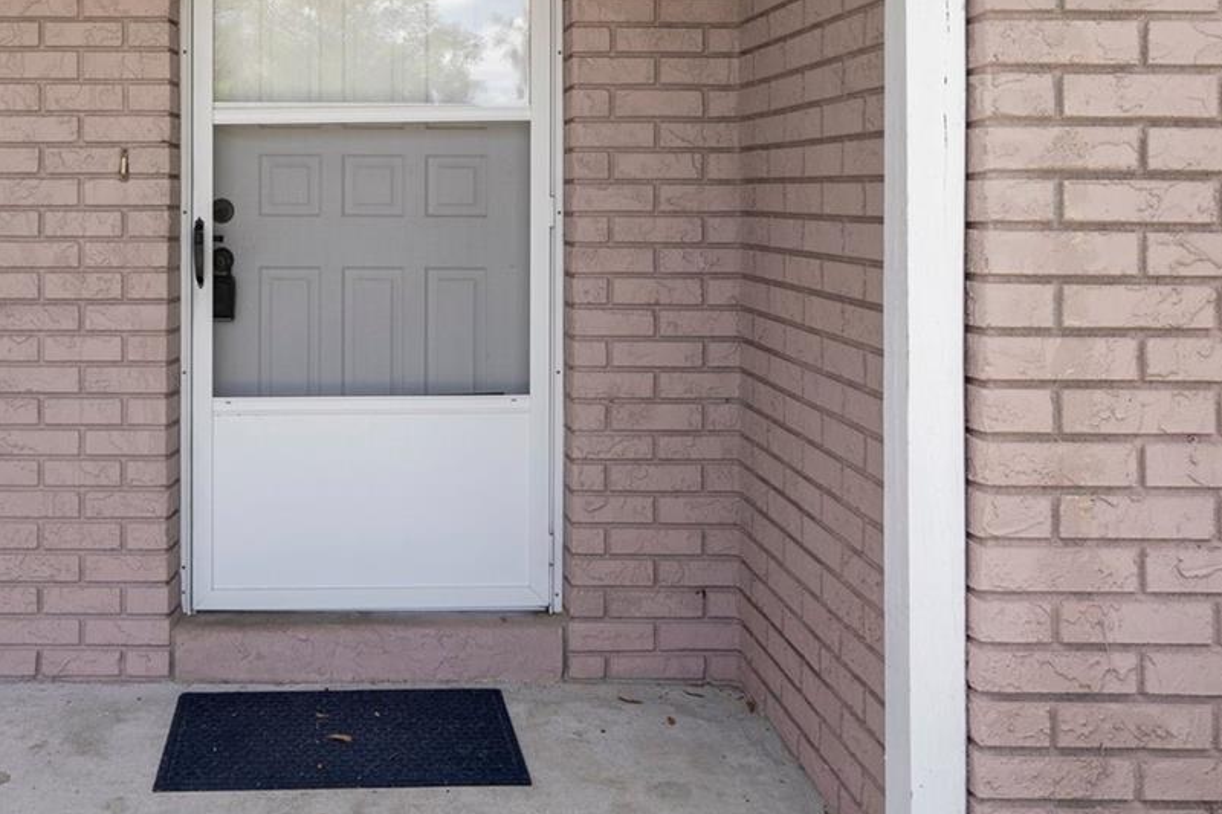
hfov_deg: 54.5
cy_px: 211
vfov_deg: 38.0
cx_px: 390
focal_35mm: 34
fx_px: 1154
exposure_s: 1/40
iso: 320
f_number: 8
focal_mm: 17
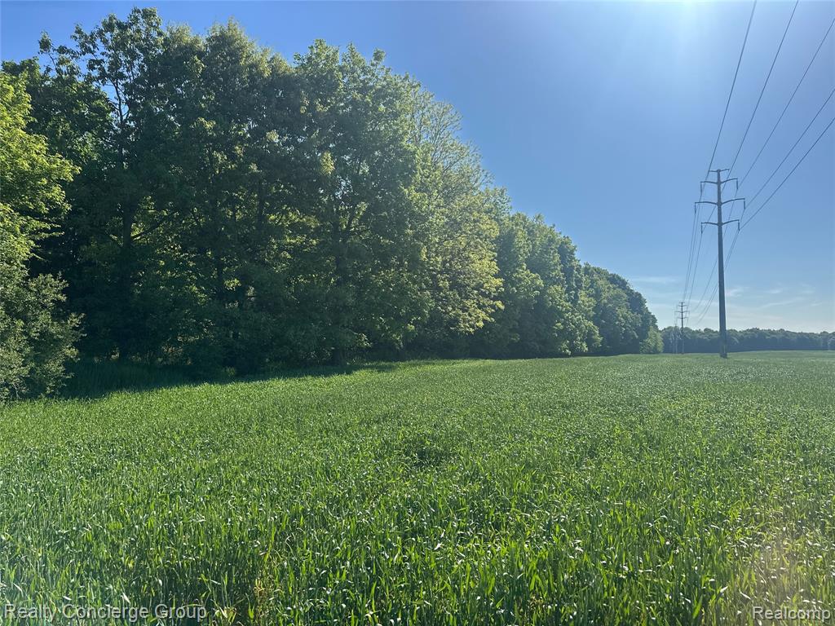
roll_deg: -0.3
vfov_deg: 56.8
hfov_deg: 71.6
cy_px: 313
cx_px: 418
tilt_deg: +4.5
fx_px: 579
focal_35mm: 24
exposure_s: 1/5848
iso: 80
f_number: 1.78
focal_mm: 6.86
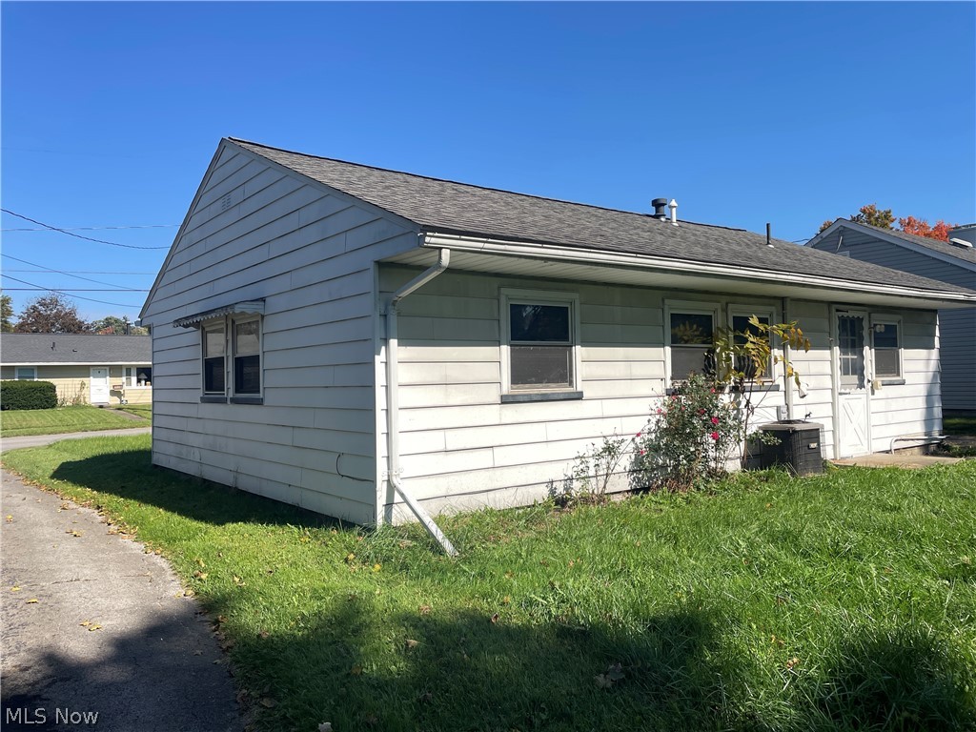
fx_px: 733
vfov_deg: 53.1
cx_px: 488
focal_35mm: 26
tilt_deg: +3.5
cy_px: 366
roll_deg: +1.9
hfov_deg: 67.3
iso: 32
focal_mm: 4.2
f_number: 1.6
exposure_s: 1/3861
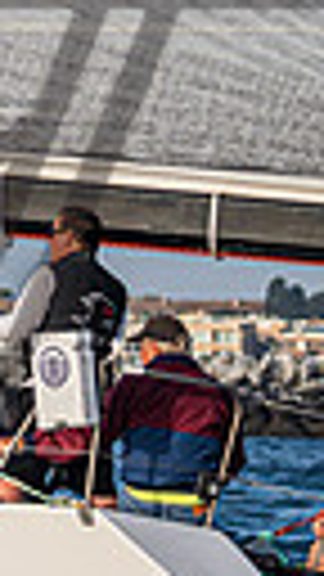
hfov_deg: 2.0
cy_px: 106
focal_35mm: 620
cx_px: -423
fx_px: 9469
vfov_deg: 3.5
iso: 250
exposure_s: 1/2500
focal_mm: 125
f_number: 5
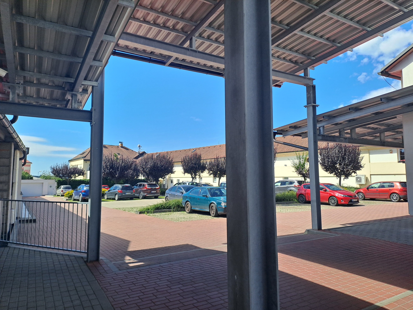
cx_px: 206
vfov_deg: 54.9
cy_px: 155
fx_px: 298
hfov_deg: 69.4
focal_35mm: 25
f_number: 1.8
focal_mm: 4.65
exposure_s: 1/1220
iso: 32
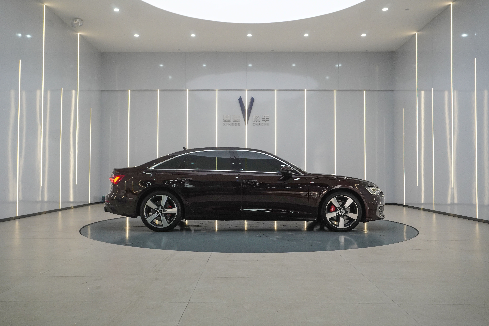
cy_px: 163
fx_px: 407
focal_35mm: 30
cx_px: 244
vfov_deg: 43.6
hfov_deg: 61.9
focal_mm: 20
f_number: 6.3
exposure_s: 1/100
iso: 1000
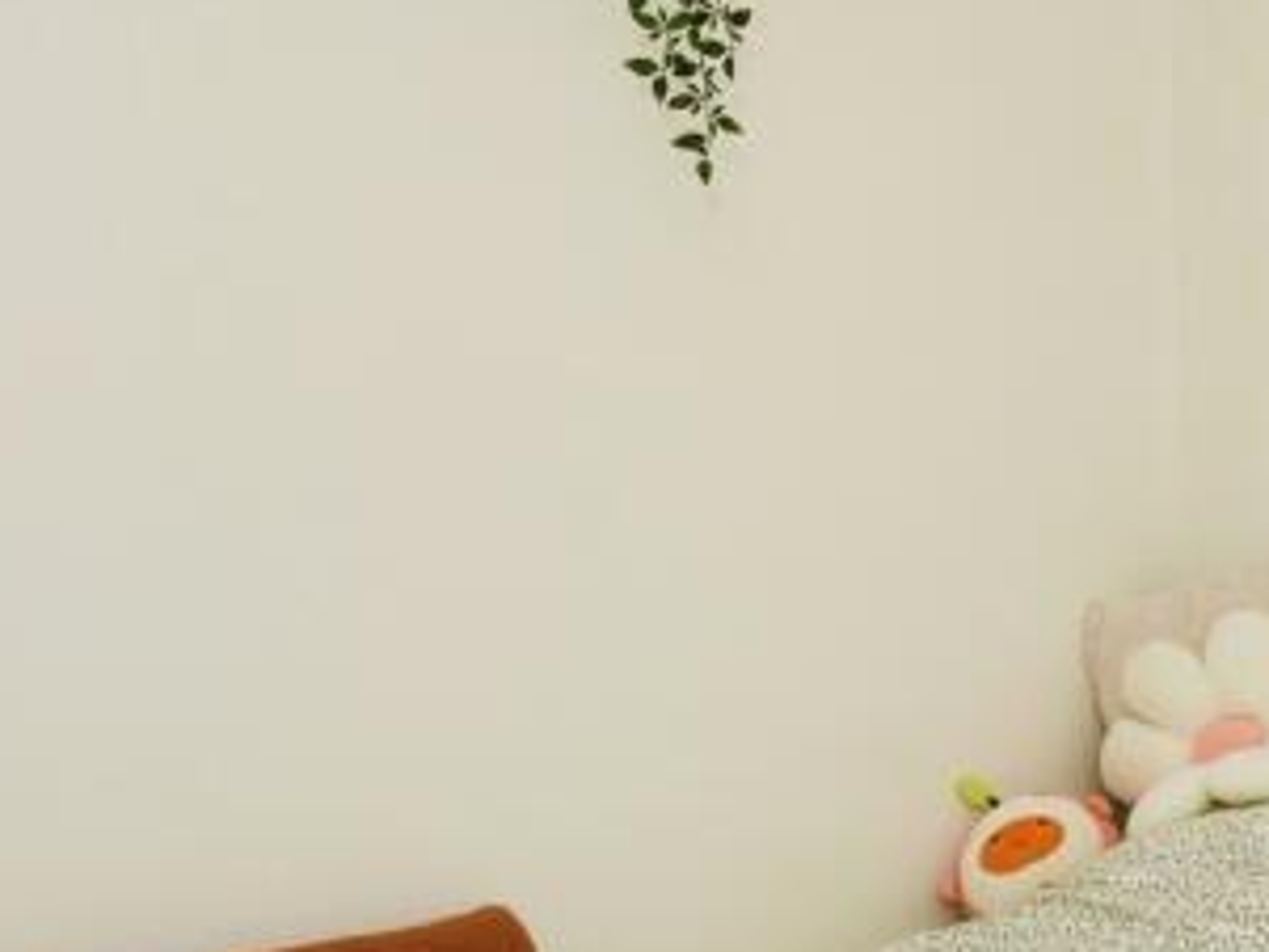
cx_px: 1644
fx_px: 1797
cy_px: 478
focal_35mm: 49
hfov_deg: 30.7
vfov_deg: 29.7
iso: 400
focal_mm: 10
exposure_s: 1/60
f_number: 8
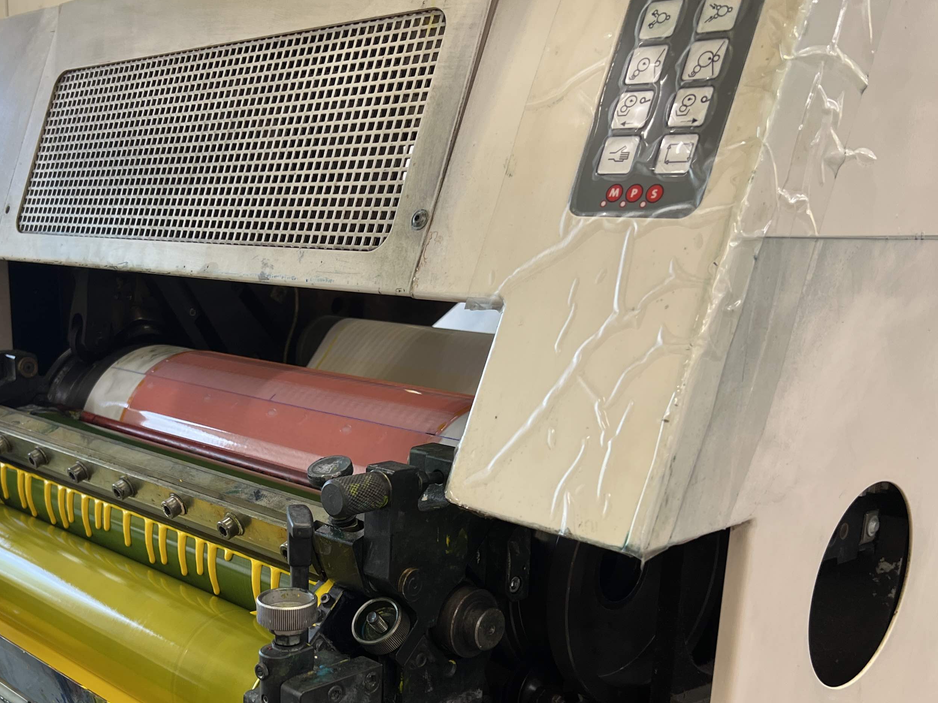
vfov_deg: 33.9
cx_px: 280
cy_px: 493
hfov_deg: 43.9
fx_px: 1138
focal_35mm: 42
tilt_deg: -13.6
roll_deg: +0.1
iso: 50
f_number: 1.5
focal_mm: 5.7
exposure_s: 1/100
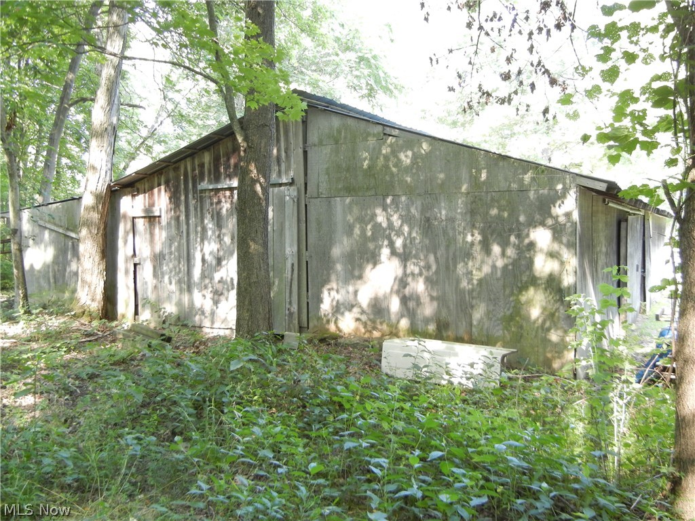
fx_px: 602
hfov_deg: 60.0
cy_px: 260
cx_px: 348
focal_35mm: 30
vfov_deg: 46.8
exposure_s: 1/29.6
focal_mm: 5.4
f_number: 3.5
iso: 392
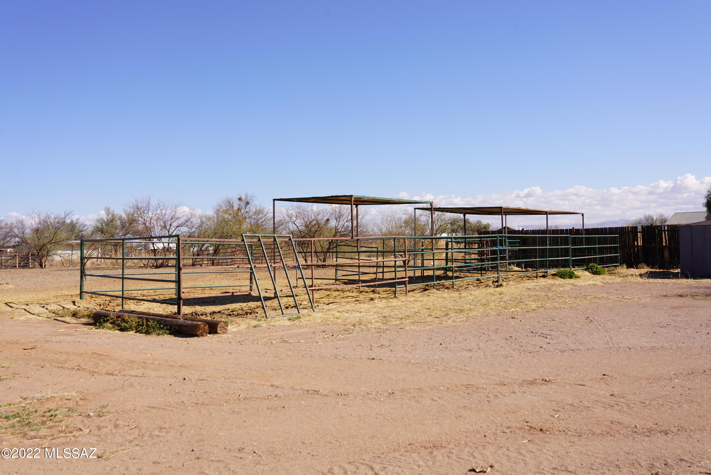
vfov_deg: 37.9
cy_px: 238
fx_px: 691
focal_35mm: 35
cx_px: 356
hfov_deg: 54.4
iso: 100
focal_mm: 35
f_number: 8
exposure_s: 1/320
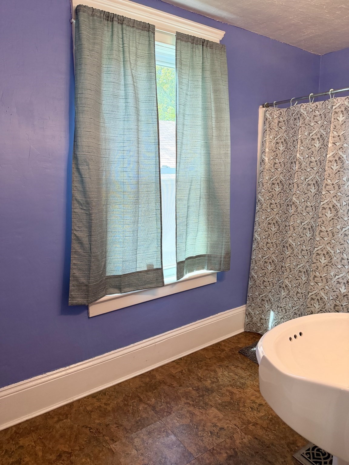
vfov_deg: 71.6
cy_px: 232
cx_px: 174
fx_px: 323
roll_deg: +0.1
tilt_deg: -8.6
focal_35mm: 24
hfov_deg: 56.8
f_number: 1.78
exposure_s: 1/134
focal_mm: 6.76
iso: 200
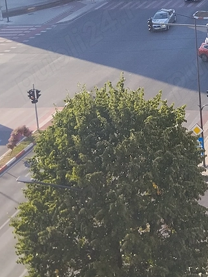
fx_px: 722
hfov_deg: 15.2
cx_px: 310
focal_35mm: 90
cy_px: -88
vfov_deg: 19.9
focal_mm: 4.22
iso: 50
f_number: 1.8
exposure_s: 1/753
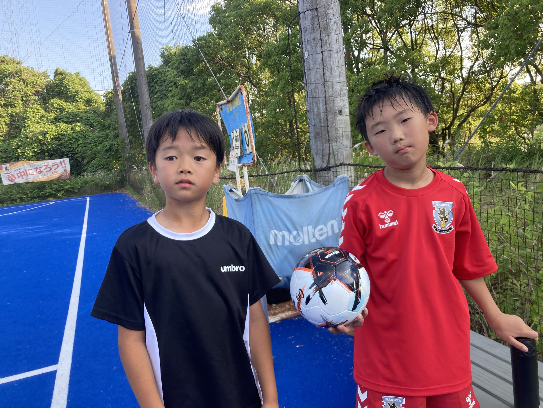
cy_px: 204
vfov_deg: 49.7
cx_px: 272
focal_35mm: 28
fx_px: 439
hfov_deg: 63.4
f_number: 1.8
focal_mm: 3.99
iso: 20
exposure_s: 1/149
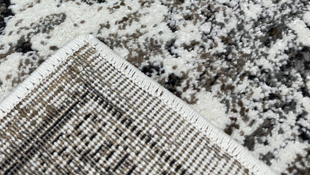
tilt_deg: -52.9
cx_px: 92
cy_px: -20
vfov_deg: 24.7
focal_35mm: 45
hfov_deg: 44.5
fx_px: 370
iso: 80
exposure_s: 1/120
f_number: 1.78
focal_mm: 6.86
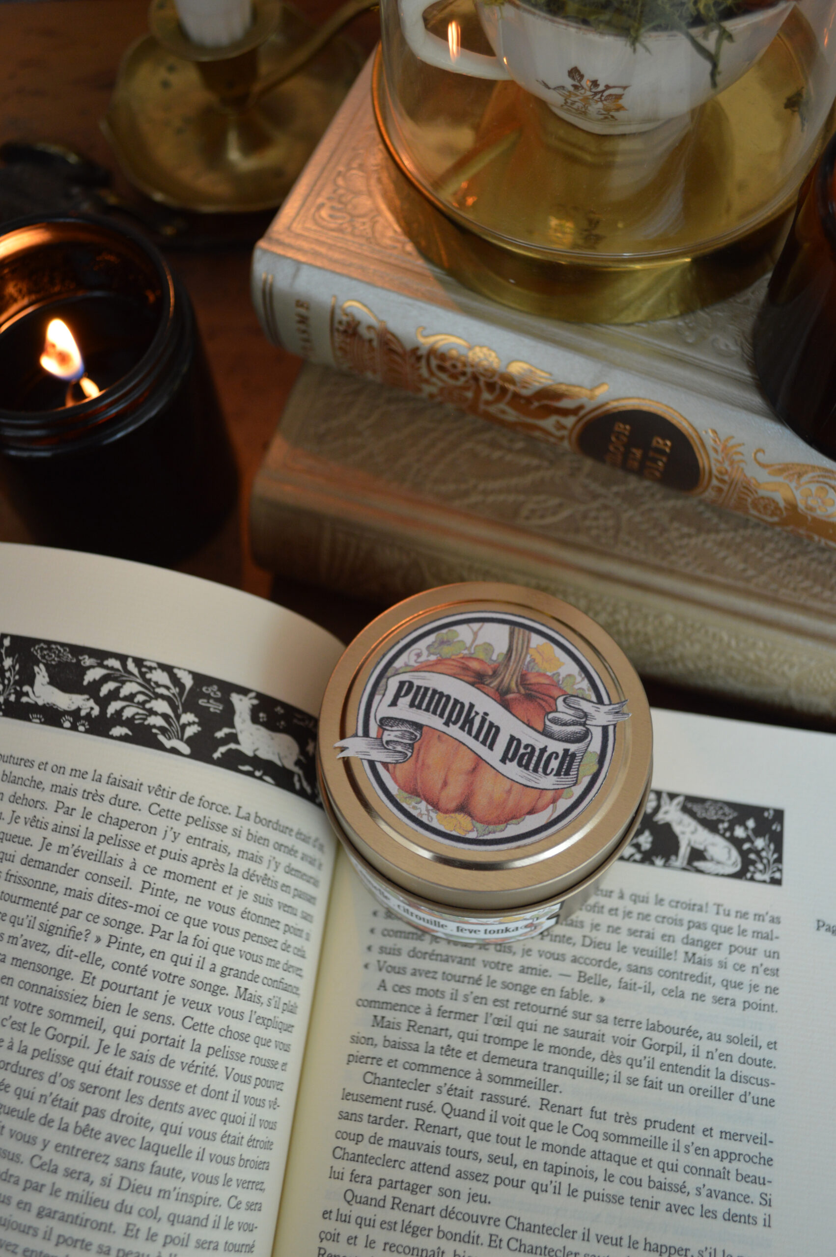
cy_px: 628
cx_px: 418
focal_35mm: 30
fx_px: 1047
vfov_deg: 62.0
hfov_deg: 43.5
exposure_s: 1/20
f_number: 3.8
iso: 400
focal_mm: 20
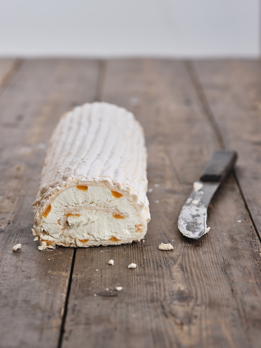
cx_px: 130
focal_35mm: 95
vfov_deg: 20.7
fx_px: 955
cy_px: 174
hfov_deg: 15.6
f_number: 8
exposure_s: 1/100
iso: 200
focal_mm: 120
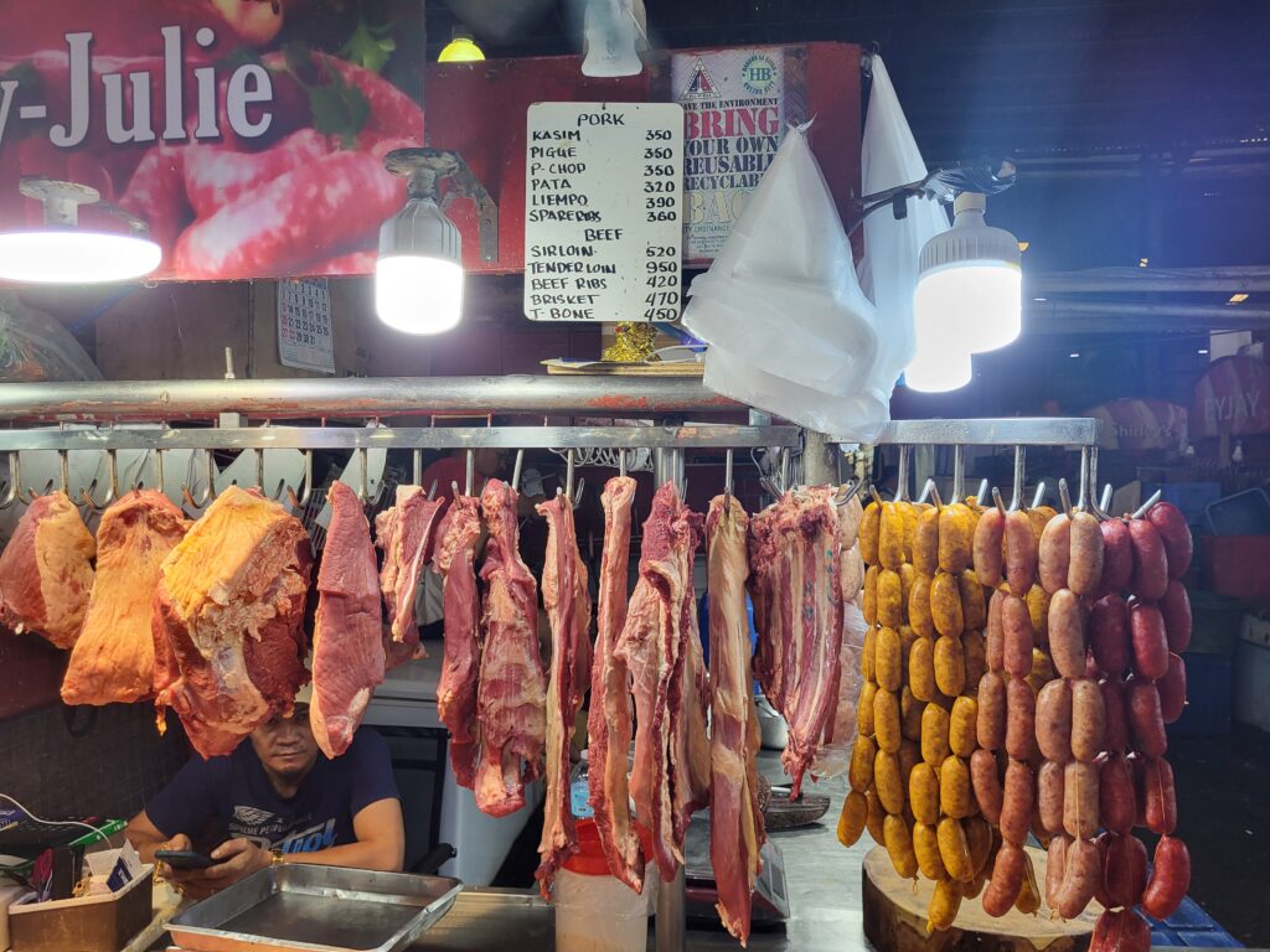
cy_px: 476
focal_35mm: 26
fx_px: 954
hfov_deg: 67.3
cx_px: 635
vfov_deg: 53.1
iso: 100
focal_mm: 5.4
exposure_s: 1/120
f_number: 1.8
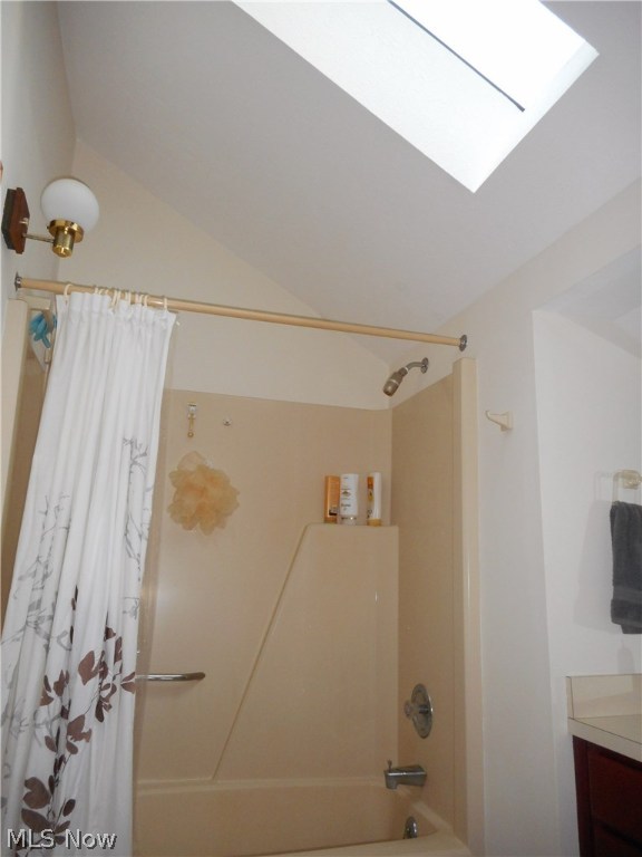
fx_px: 618
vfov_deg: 69.4
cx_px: 321
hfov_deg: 54.9
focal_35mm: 25
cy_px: 428
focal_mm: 4.5
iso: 200
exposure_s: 1/25
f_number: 3.7
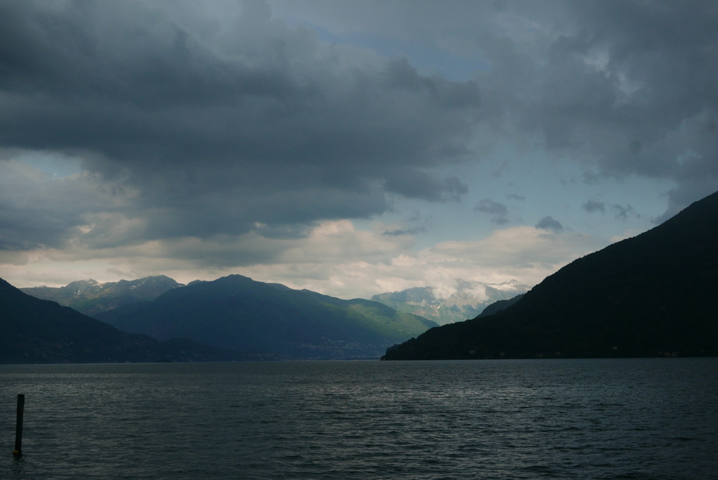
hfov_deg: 41.9
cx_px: 359
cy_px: 240
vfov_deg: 28.7
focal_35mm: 47
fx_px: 938
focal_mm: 21.3
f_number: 5.6
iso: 200
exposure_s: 1/500
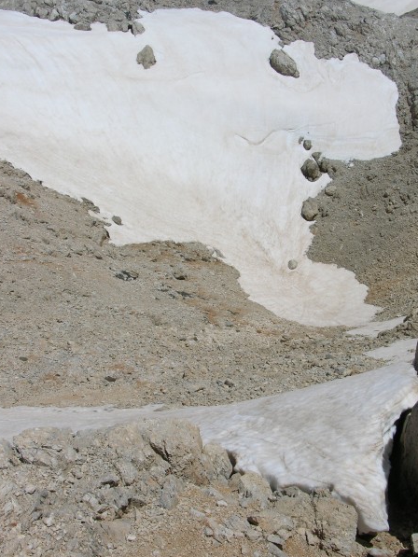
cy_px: 295
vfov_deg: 42.1
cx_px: 227
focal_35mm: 45
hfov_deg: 32.2
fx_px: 724
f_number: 8
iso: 50
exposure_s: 1/394
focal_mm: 8.9
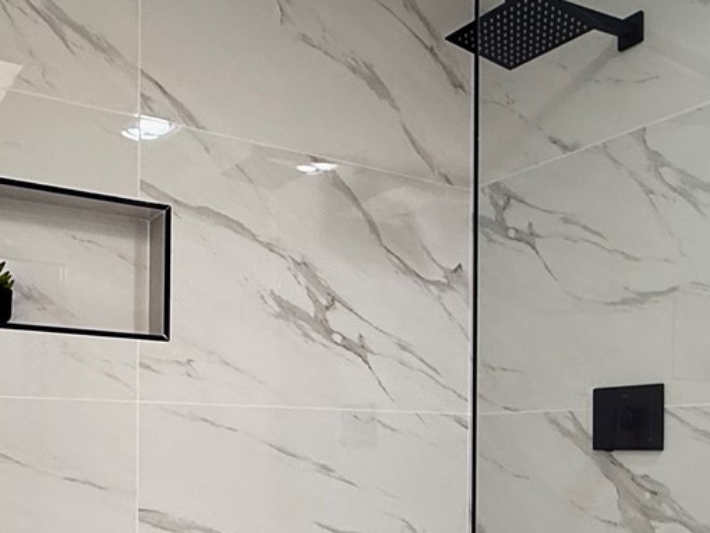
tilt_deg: -1.1
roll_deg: +0.1
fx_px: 903
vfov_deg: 31.6
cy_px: 462
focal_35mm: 44
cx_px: 396
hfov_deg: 42.9
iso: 125
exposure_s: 1/120
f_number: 2.2
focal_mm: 2.22
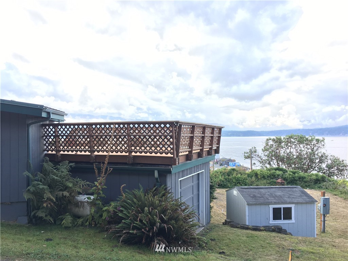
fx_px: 292
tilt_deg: +0.3
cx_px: 174
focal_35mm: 29
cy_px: 130
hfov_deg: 61.7
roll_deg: +0.3
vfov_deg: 48.2
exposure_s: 1/199
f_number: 2.2
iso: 25
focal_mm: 4.15
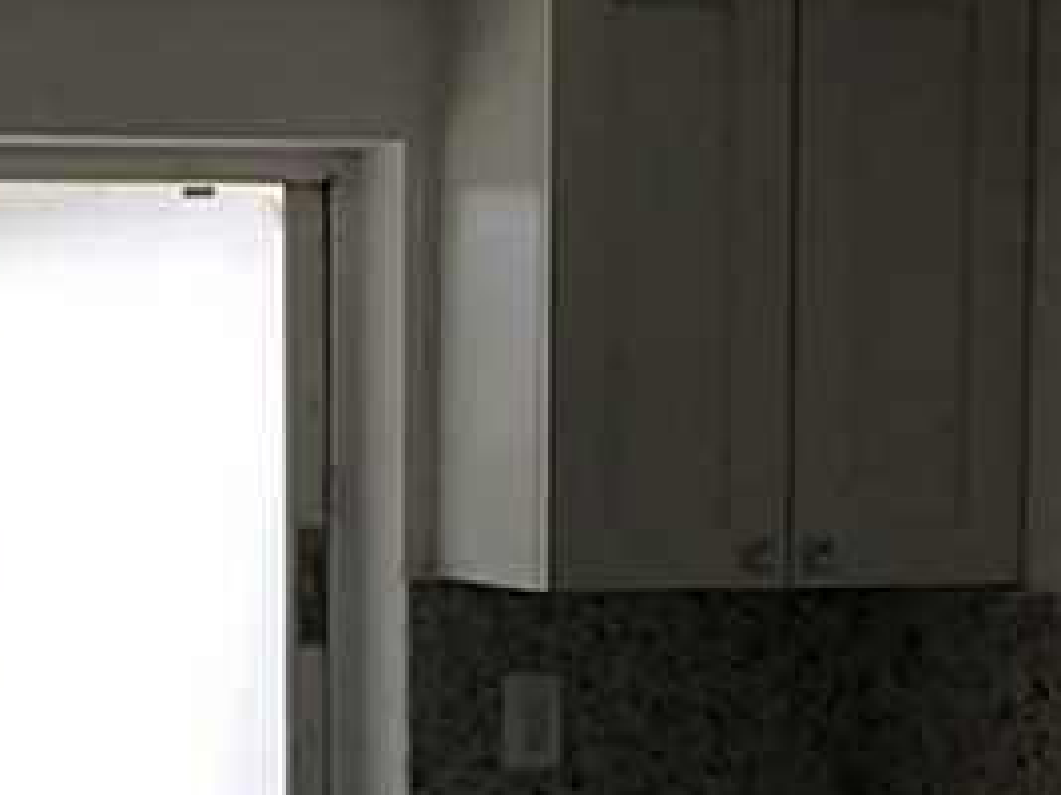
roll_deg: -0.4
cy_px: 576
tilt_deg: -3.6
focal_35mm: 87
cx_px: -64
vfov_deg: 16.9
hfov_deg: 21.5
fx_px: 2665
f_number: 2.2
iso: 32
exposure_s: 1/395
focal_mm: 4.15
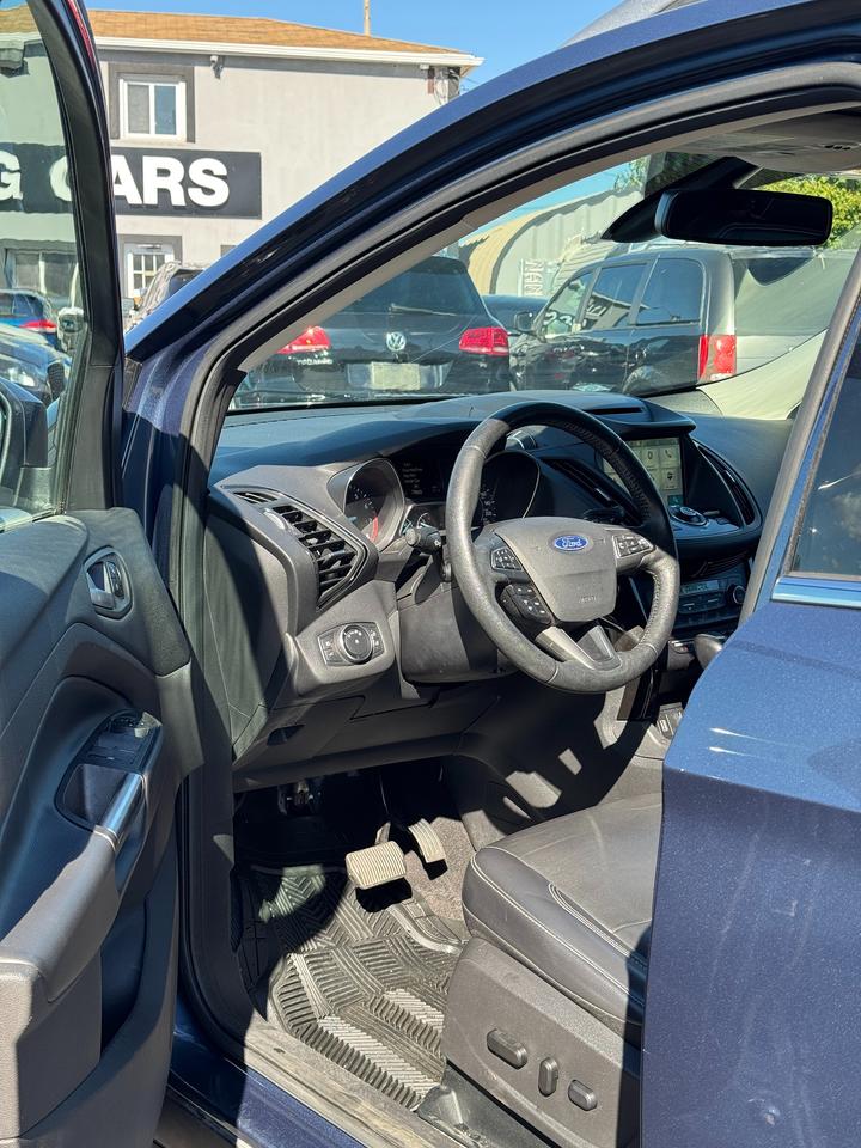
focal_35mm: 48
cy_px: 574
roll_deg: -0.9
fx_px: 1592
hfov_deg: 30.3
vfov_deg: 39.7
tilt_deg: -7.5
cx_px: 430
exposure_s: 1/553
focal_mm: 6.76
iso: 64
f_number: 1.78
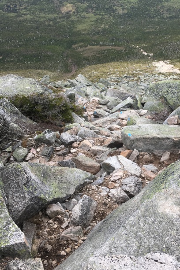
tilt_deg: -45.8
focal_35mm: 42
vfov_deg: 46.4
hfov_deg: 31.5
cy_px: 129
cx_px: 127
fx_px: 315
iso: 25
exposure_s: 1/432
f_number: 2.2
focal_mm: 4.15
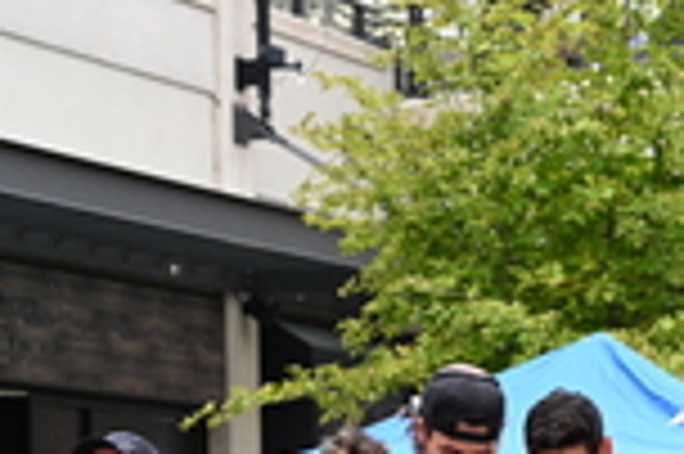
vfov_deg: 6.1
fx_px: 4270
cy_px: 564
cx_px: 878
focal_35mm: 225
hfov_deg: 9.0
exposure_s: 1/640
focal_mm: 62
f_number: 4
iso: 2000
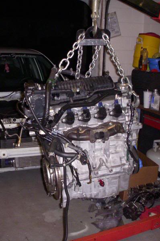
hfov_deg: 25.5
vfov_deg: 37.5
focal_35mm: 53
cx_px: 71
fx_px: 353
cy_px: 120
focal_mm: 6.3
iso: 320
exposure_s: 1/100
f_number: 3.3
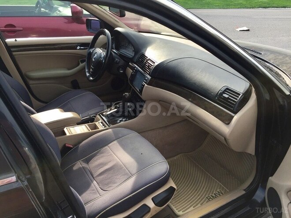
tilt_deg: -27.4
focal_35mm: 29
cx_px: 146
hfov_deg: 61.7
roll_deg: -3.8
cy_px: 109
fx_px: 244
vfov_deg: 48.2
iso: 32
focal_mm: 4.15
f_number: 2.2
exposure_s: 1/421
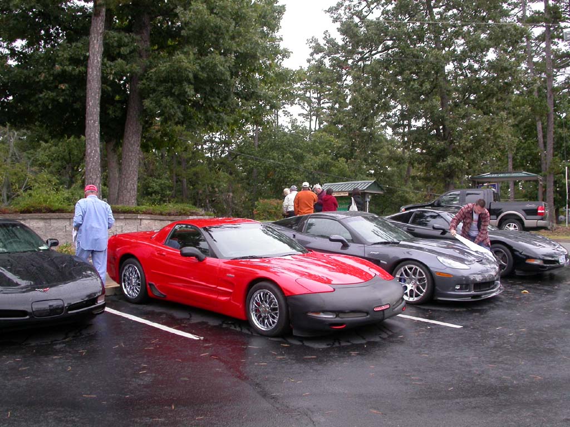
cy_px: 214
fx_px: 626
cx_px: 285
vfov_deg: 37.7
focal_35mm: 38
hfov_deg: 49.0
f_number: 3.7
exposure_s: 1/80.9
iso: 100
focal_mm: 7.85
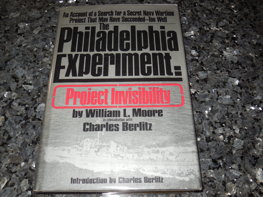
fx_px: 258
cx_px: 132
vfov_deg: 41.8
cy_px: 98
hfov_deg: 54.0
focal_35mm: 34
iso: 125
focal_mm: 6.1
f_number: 3.4
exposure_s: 1/30
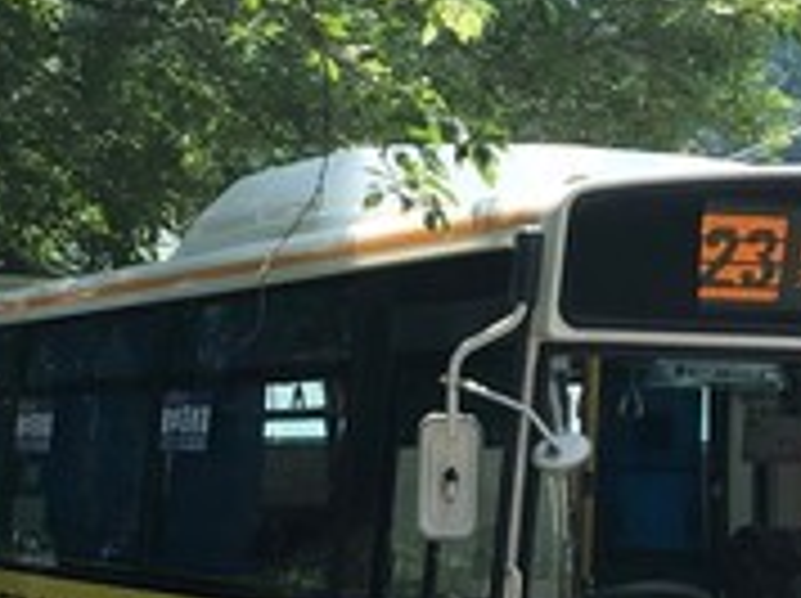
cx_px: 220
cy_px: 746
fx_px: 2912
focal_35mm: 126
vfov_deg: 11.5
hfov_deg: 15.6
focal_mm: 3.99
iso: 20
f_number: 1.8
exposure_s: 1/564
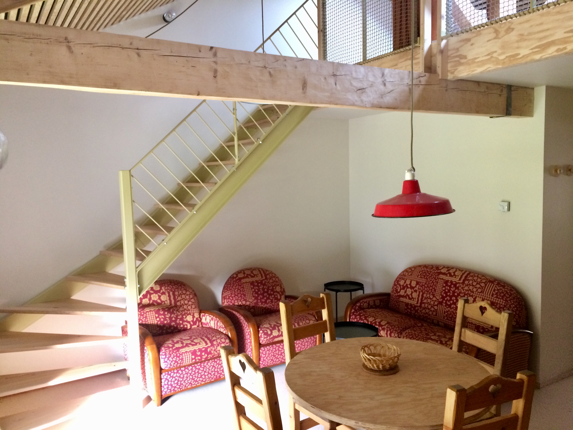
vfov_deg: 48.2
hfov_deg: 61.7
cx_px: 286
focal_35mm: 29
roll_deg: +0.9
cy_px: 215
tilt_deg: -4.6
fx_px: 480
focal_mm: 4.15
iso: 320
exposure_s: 1/33
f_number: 2.2
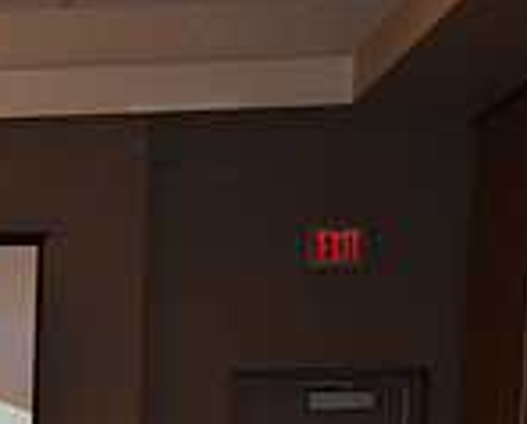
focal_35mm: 132
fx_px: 2063
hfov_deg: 12.9
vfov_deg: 11.2
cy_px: 679
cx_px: -495
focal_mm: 24
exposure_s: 1/60
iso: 200
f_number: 5
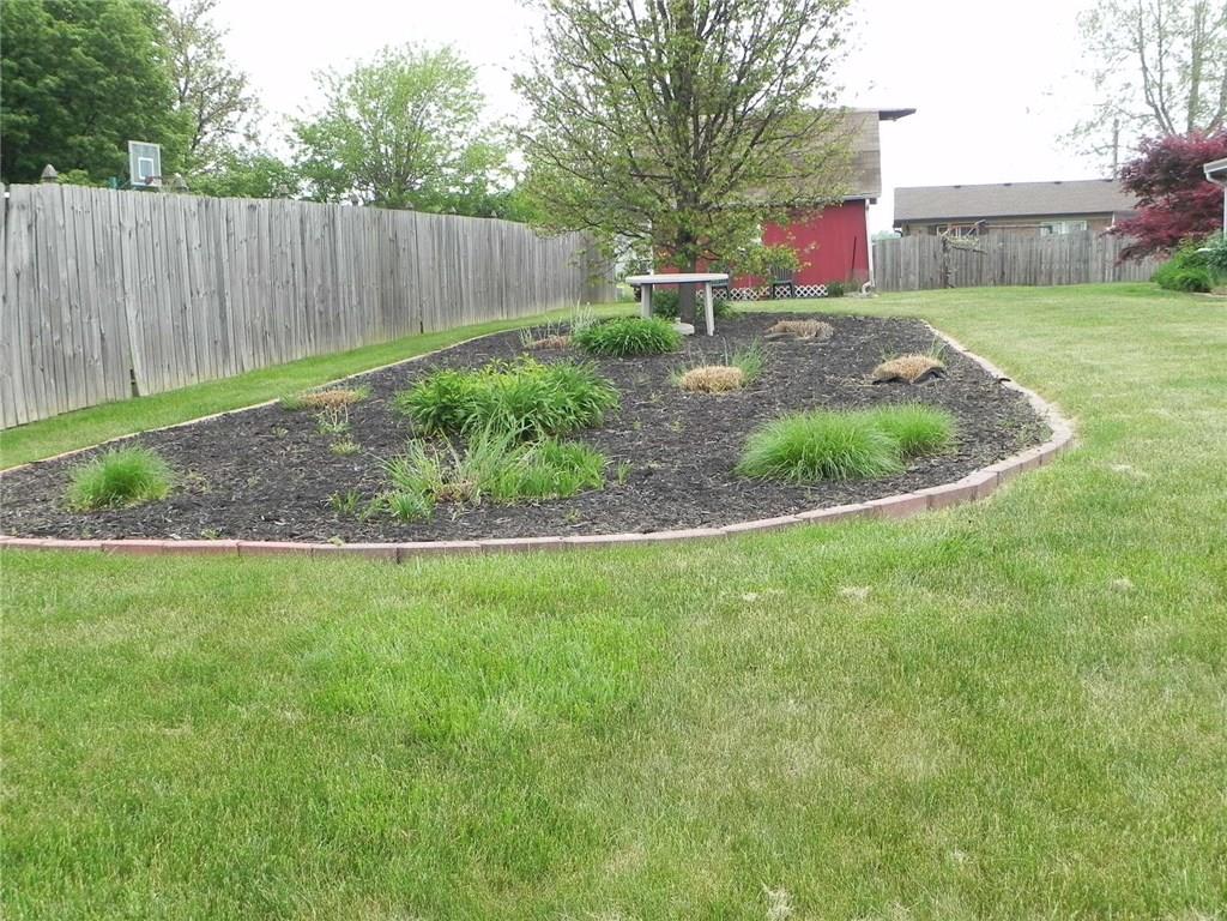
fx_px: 1453
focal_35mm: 41
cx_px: 614
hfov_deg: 45.8
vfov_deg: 35.1
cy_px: 460
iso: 160
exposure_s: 1/222
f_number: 5
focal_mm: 7.3
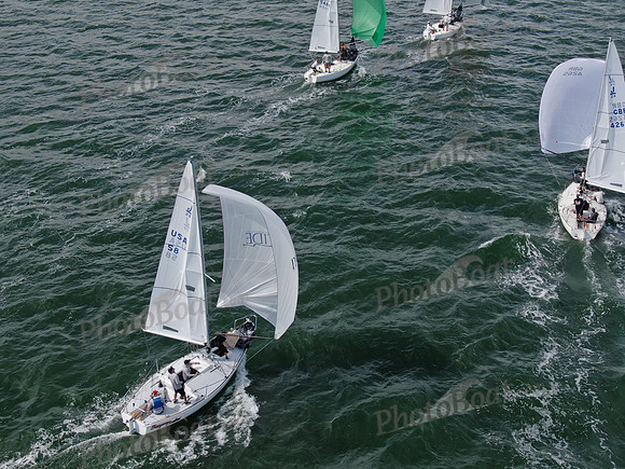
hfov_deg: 39.7
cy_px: 234
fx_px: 867
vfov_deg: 30.3
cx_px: 312
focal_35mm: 48
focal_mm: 8.6
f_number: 3.8
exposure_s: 1/800
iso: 100
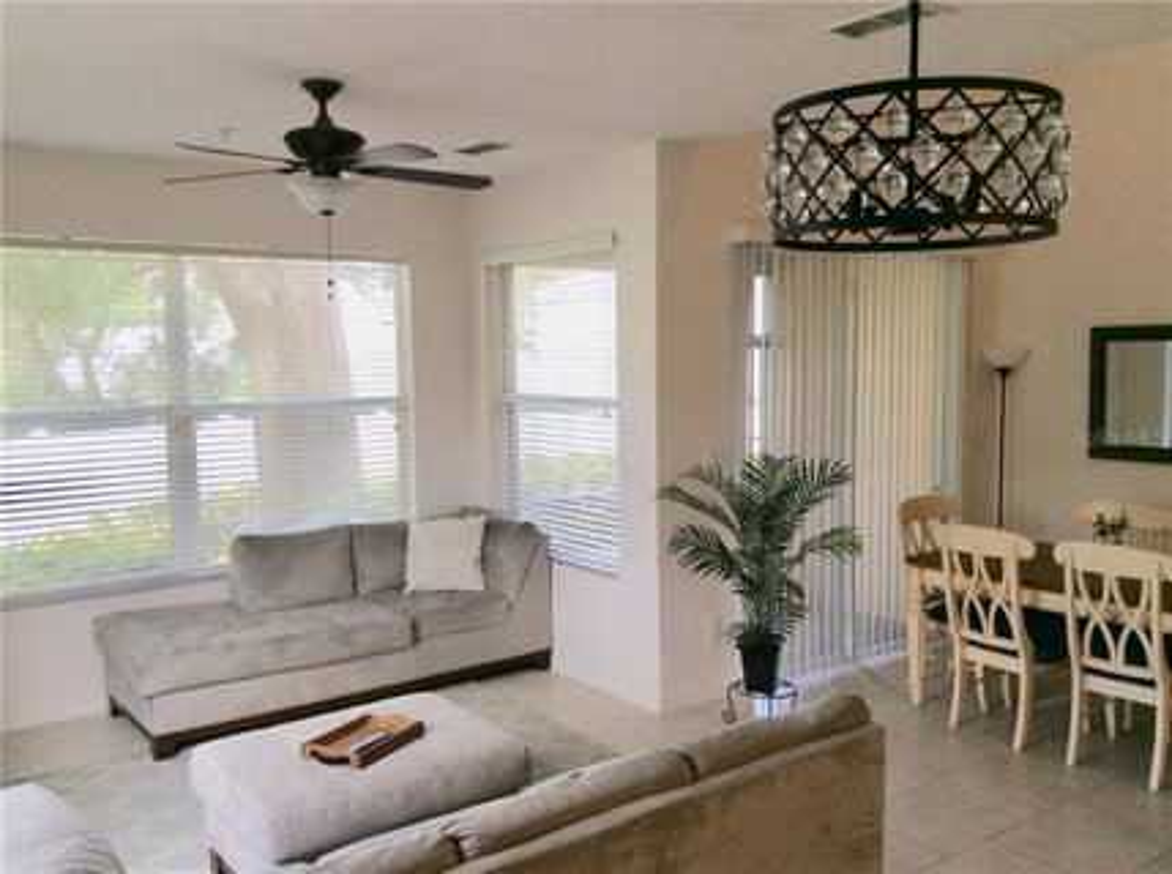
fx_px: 1081
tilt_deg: -6.2
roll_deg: +1.9
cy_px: 437
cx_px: 586
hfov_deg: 56.9
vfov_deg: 44.0
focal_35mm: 32
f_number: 2.4
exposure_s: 1/40
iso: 32
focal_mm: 3.3
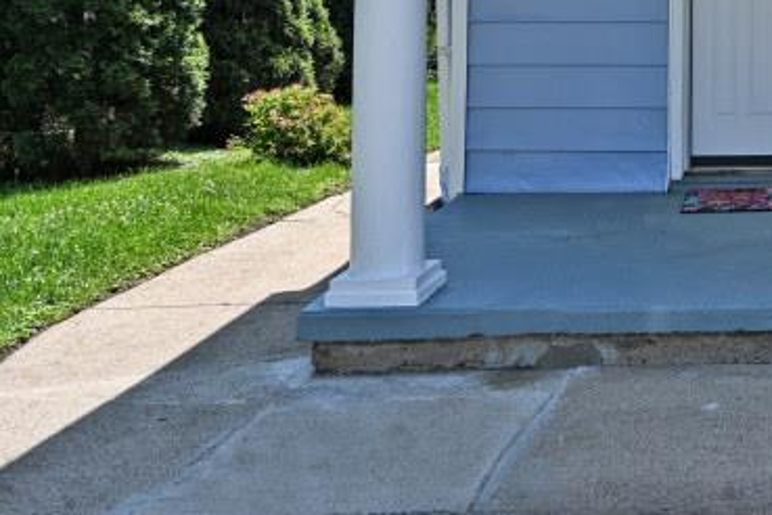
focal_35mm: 63
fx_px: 1352
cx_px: 898
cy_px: -113
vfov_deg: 20.1
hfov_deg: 28.3
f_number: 9
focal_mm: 15.5
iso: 100
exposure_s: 1/200
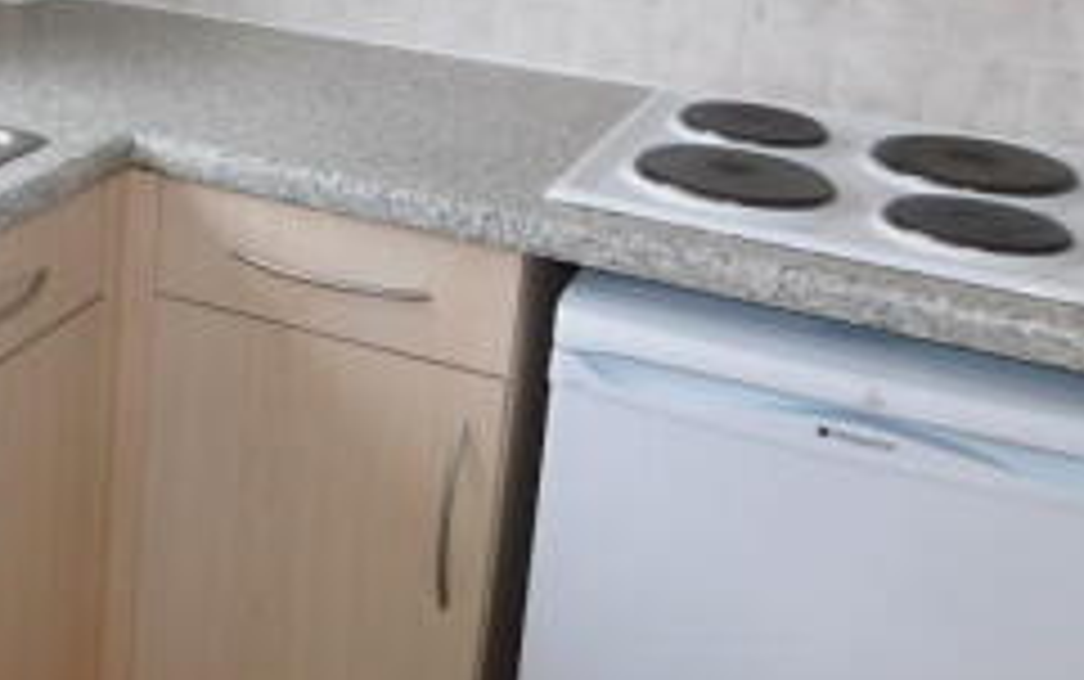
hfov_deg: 30.8
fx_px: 1744
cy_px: -11
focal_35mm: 59
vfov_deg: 21.2
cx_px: -106
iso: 125
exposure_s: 1/60
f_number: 3
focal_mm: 4
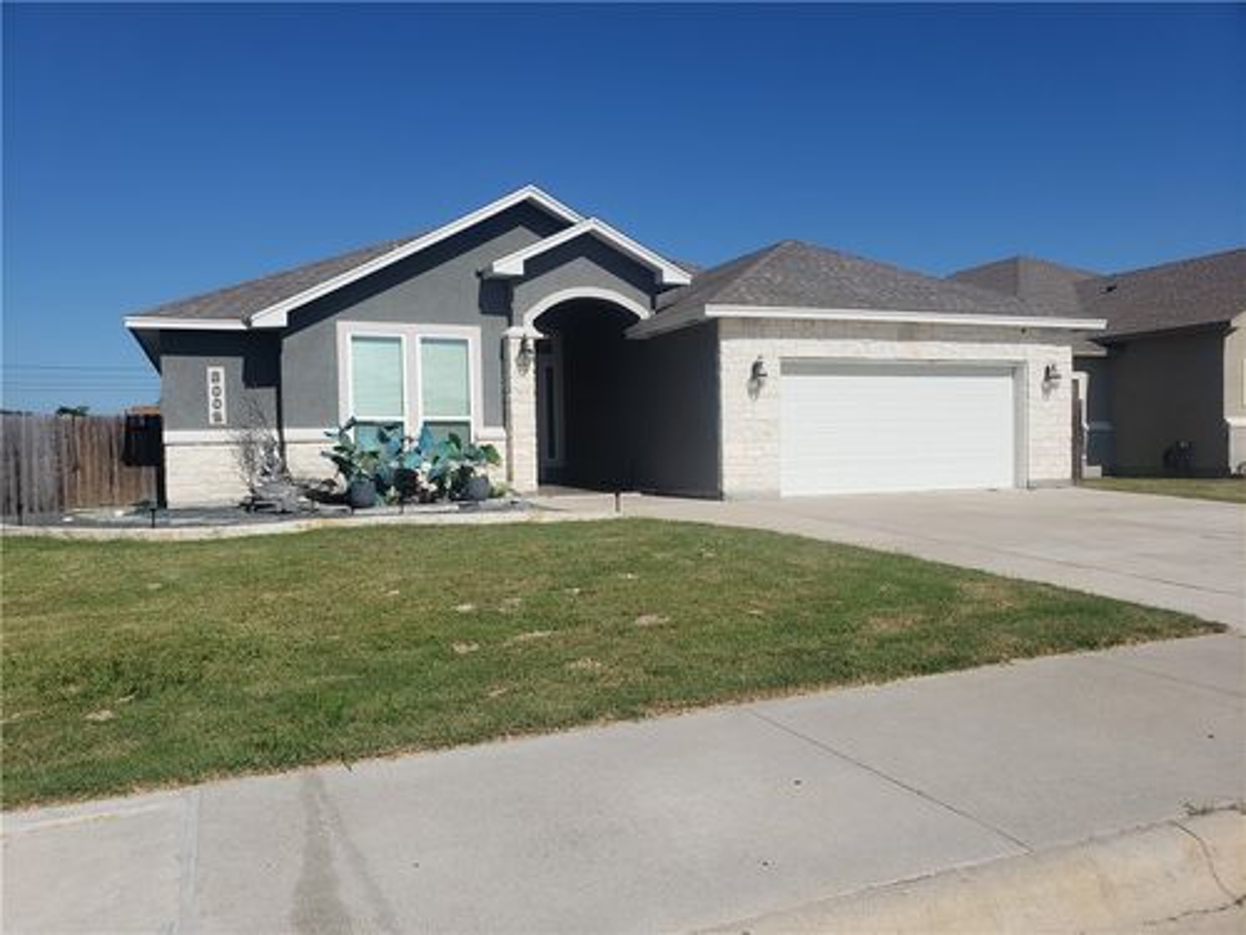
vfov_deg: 53.1
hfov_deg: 67.3
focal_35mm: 26
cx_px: 623
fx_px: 936
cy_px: 468
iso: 50
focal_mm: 4.3
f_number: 2.4
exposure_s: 1/2993
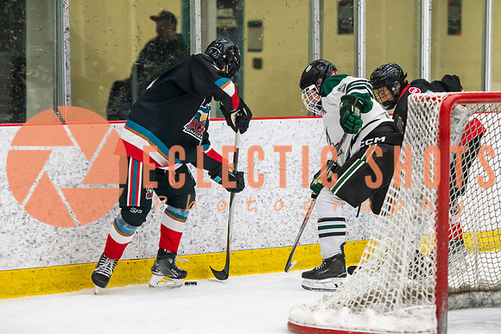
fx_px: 2989
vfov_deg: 6.4
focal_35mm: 215
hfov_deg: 9.6
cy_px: 180
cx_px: 274
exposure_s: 1/640
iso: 2000
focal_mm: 150
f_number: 3.2
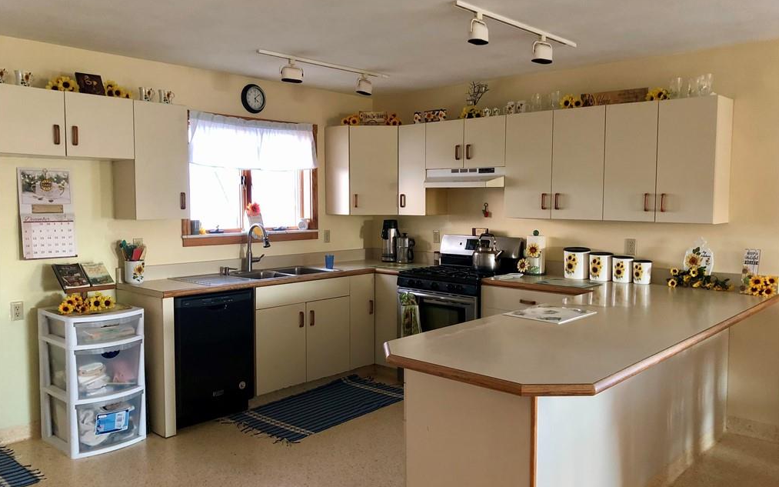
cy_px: 241
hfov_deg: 62.9
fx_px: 637
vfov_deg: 41.8
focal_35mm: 30
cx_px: 390
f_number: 1.8
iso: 80
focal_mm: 3.99
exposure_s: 1/8
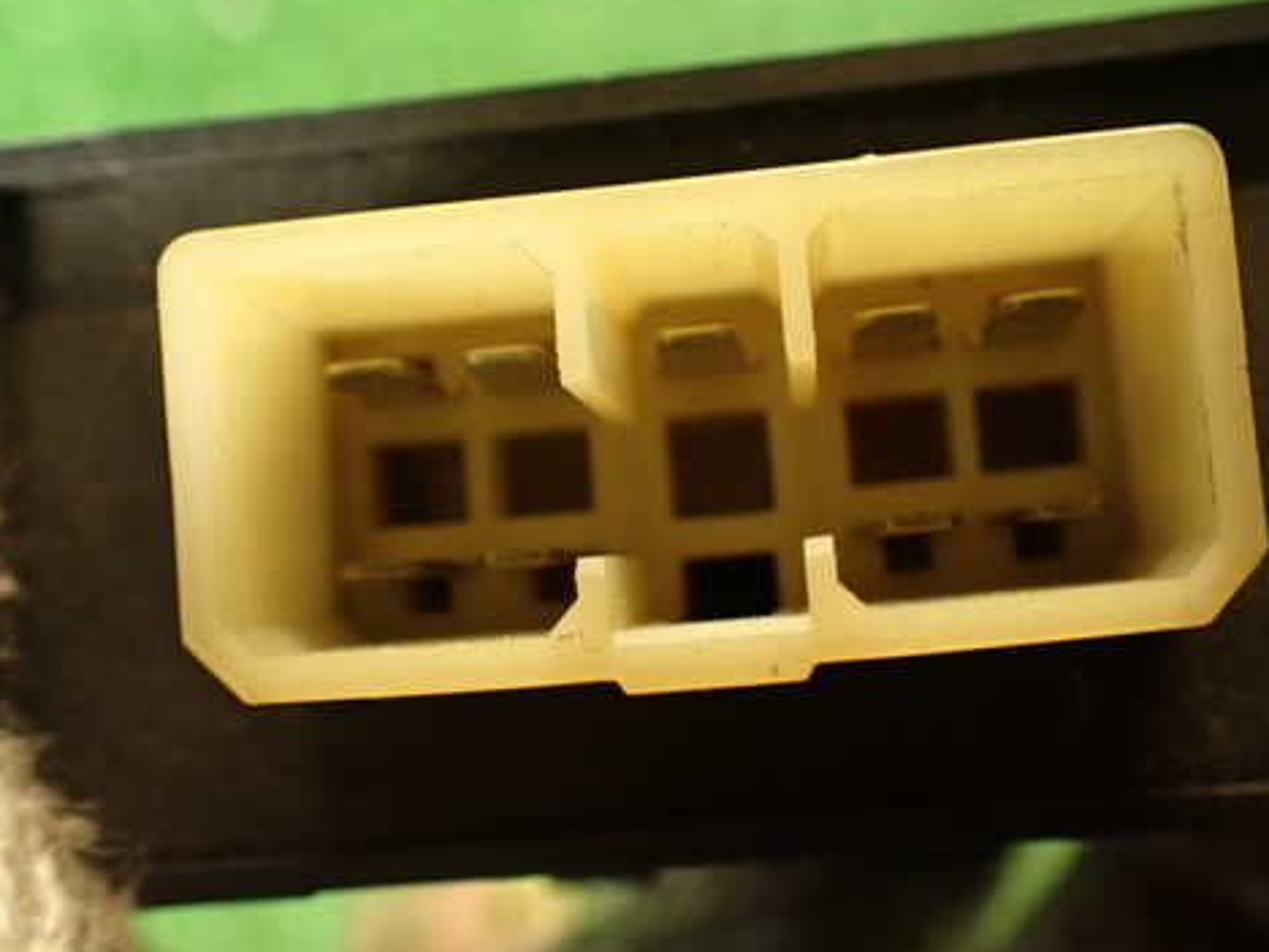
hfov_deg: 45.8
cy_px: 485
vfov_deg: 35.1
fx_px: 1503
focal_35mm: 41
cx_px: 659
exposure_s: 1/30
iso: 320
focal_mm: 5.79
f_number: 2.4
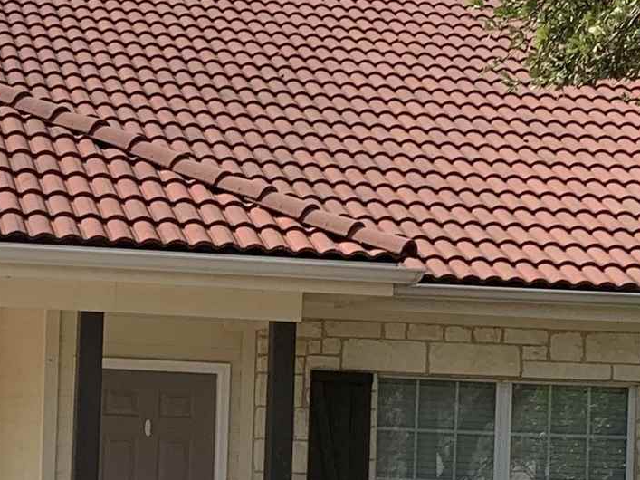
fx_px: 2089
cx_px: 160
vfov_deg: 13.0
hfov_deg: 17.3
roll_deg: -2.7
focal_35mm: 113
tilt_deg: +0.0
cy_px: 426
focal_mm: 4.25
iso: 25
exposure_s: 1/3086
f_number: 1.8
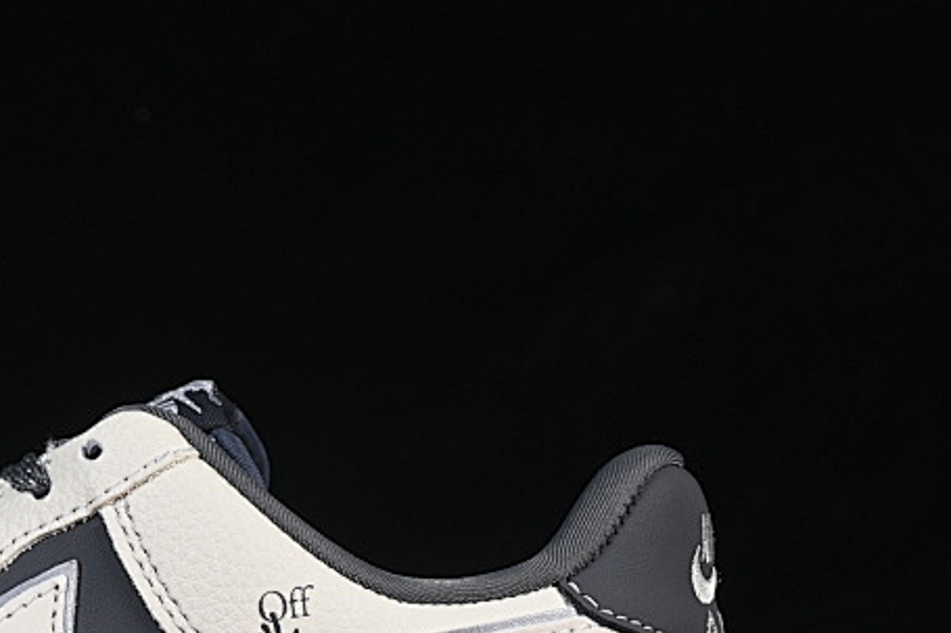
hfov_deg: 11.5
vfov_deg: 7.7
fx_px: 4700
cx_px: 27
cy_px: 608
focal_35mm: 178
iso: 160
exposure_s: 1/80
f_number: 8
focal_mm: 50
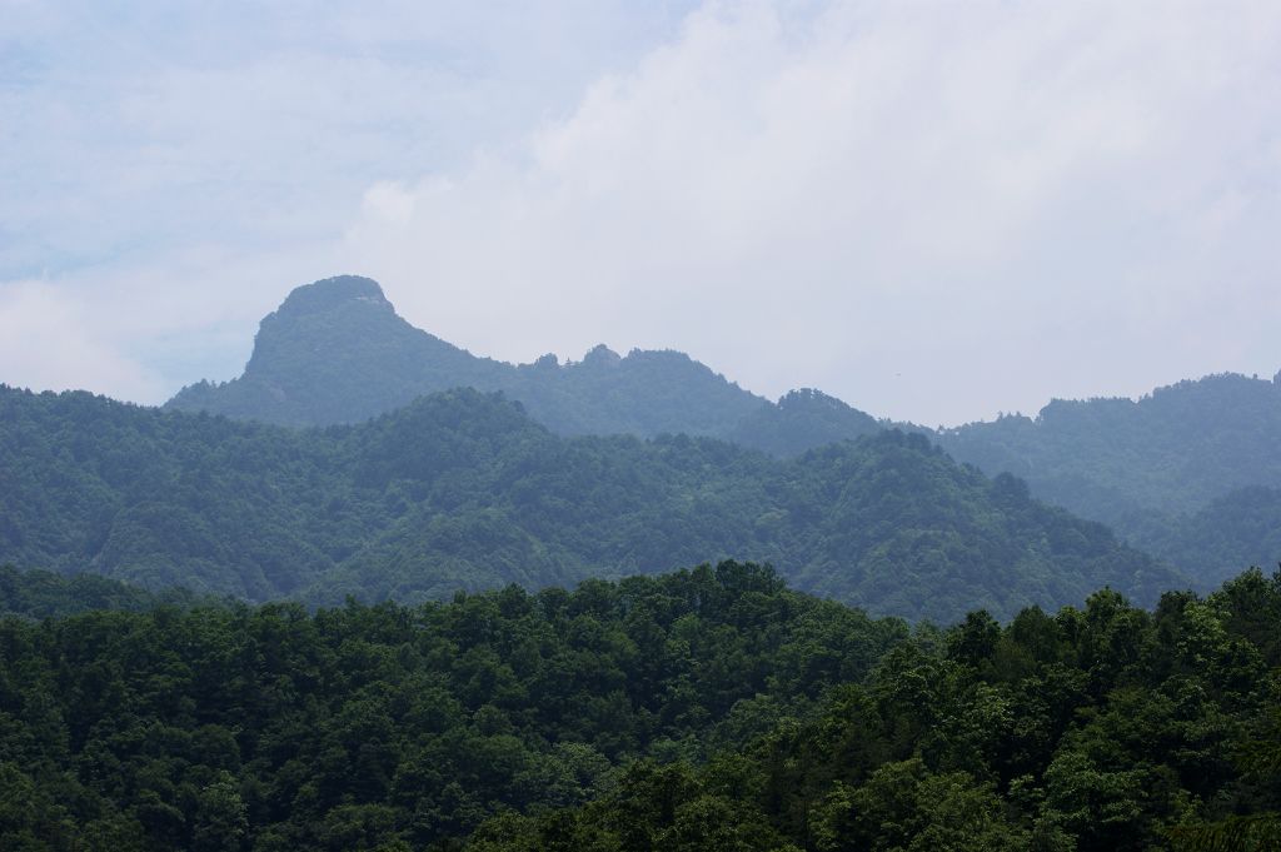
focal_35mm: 112
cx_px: 640
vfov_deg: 12.2
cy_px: 426
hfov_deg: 18.2
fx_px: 4000
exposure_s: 1/250
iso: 100
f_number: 13
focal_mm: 75
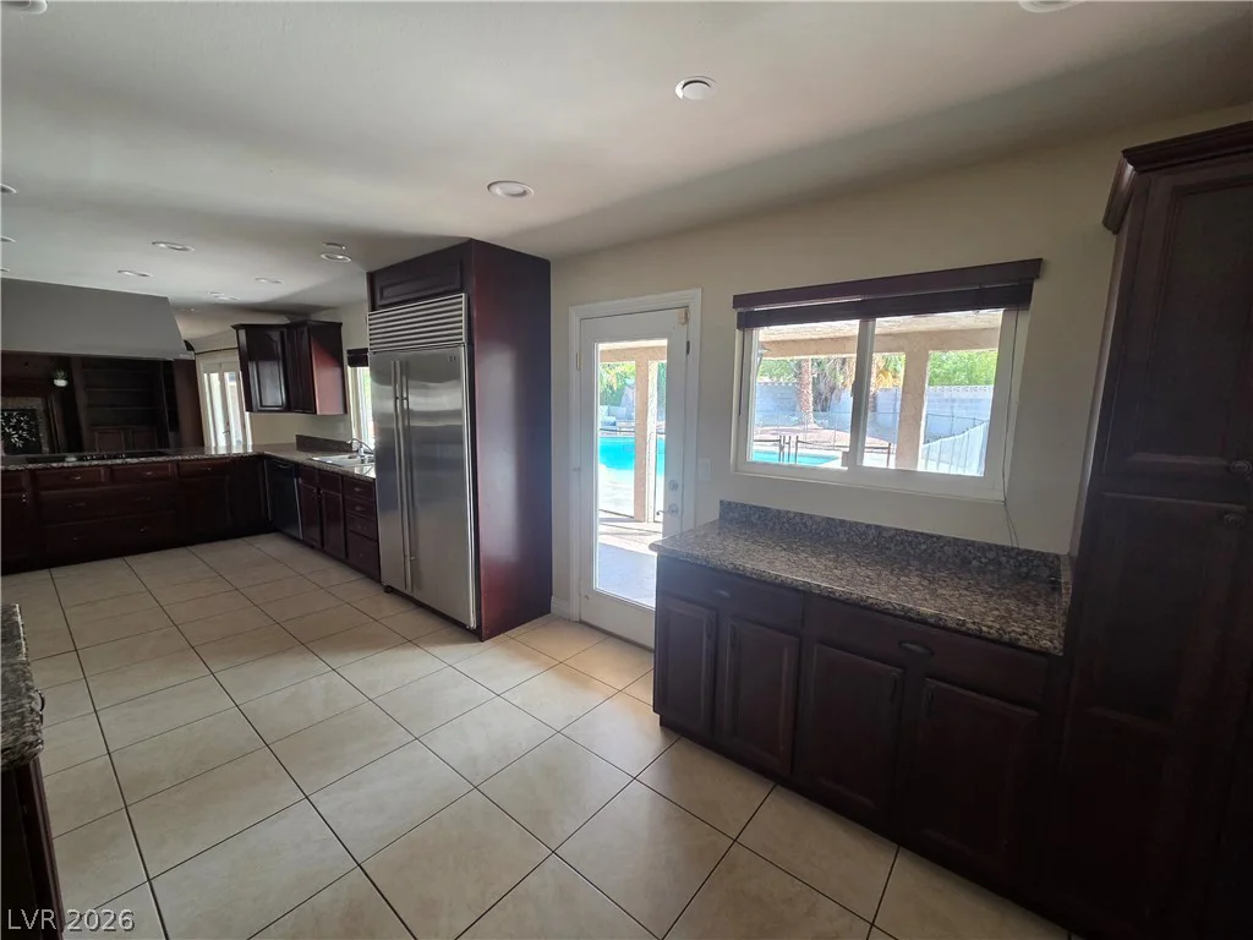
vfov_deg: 89.9
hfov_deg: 106.2
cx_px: 626
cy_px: 470
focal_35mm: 13
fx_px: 471
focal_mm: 2.2
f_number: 2.2
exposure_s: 1/60
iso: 160
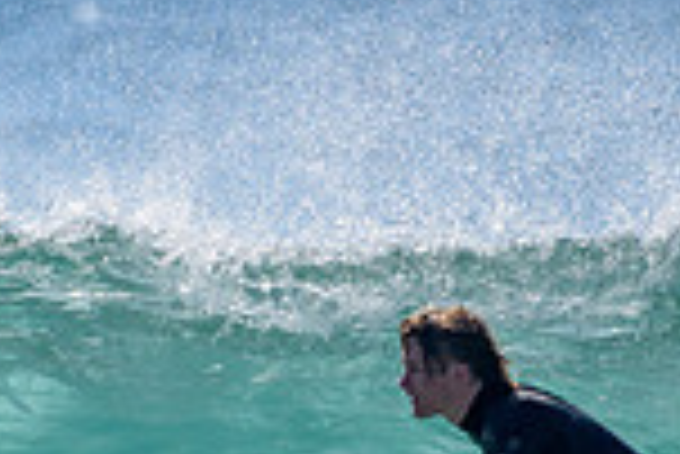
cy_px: 540
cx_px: 88
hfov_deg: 0.9
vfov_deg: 0.6
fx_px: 44544
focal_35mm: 2356
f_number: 5.6
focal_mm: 500
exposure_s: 1/2000
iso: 140
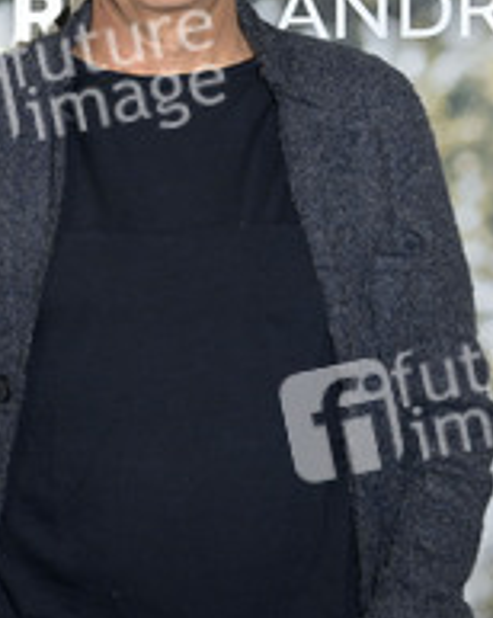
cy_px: 247
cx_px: 154
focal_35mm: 68
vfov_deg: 27.9
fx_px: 1242
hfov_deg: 22.3
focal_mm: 35
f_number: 5.6
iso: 640
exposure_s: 1/250
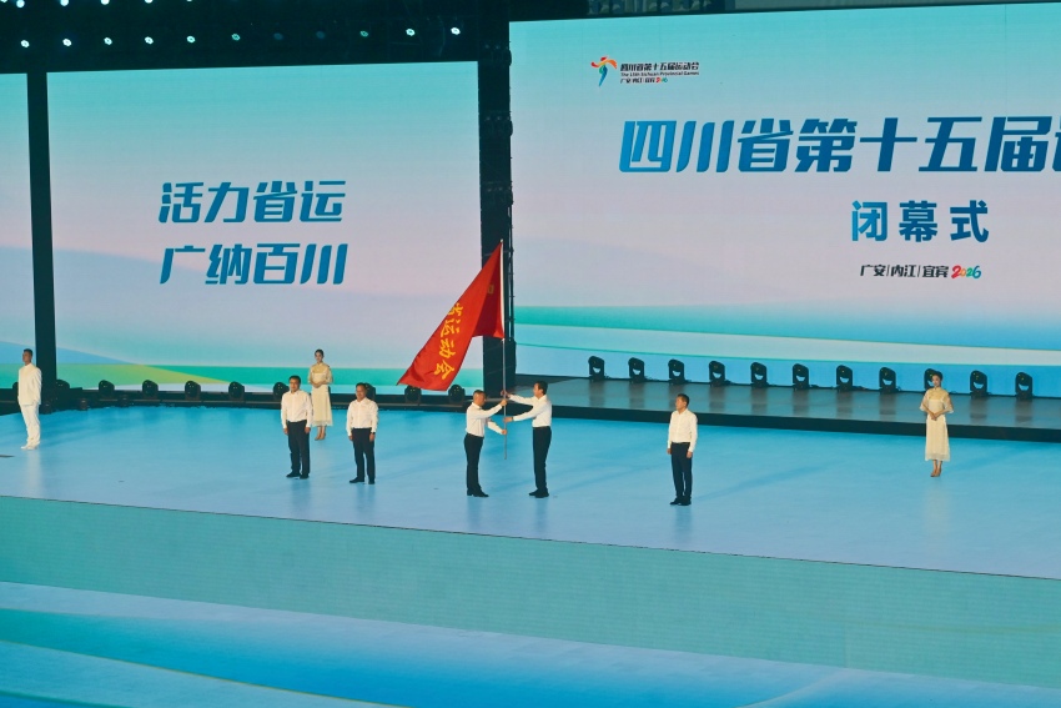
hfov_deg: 28.8
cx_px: 530
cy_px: 354
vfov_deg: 19.5
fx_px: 2063
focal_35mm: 70
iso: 900
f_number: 4.5
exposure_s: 1/640
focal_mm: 70
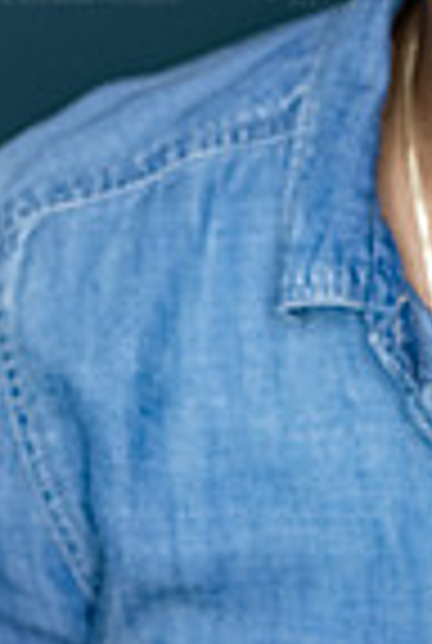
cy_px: -90
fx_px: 4783
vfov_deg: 7.6
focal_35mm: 267
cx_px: 598
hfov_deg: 5.1
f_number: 3.5
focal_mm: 85
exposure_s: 1/250
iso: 2000
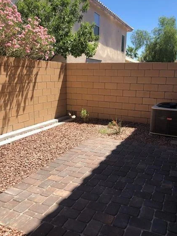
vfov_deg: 59.9
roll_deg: -1.6
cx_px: 91
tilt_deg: -9.4
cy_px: 123
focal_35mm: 30
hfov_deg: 46.8
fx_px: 205
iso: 20
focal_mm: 3.99
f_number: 1.8
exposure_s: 1/1143
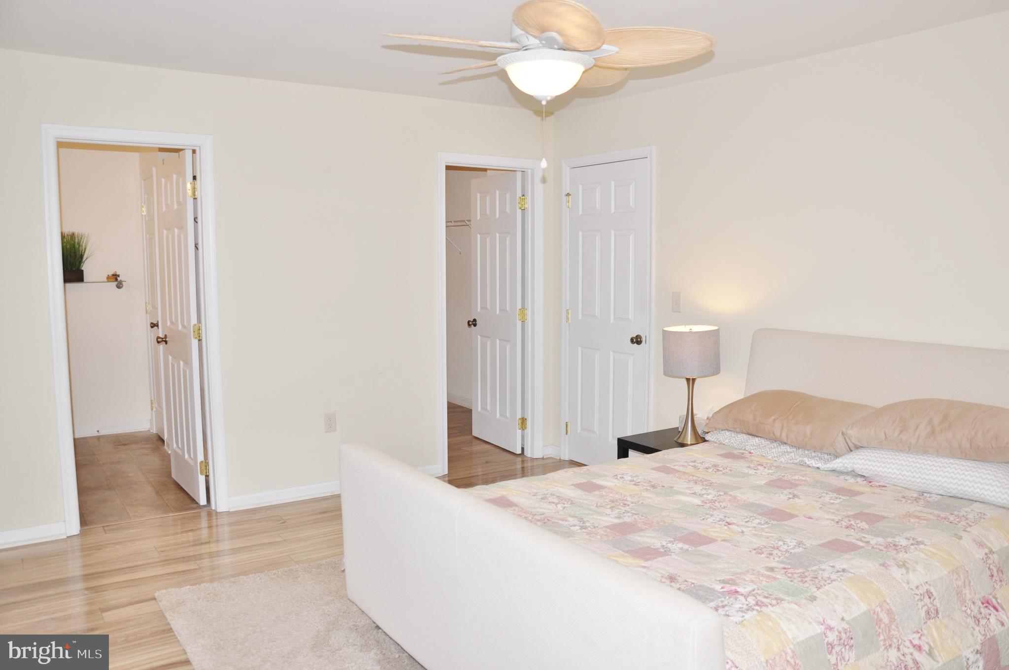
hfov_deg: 67.4
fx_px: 756
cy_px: 335
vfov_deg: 47.8
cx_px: 504
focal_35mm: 27
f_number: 5.6
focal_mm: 18
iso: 200
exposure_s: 1/60
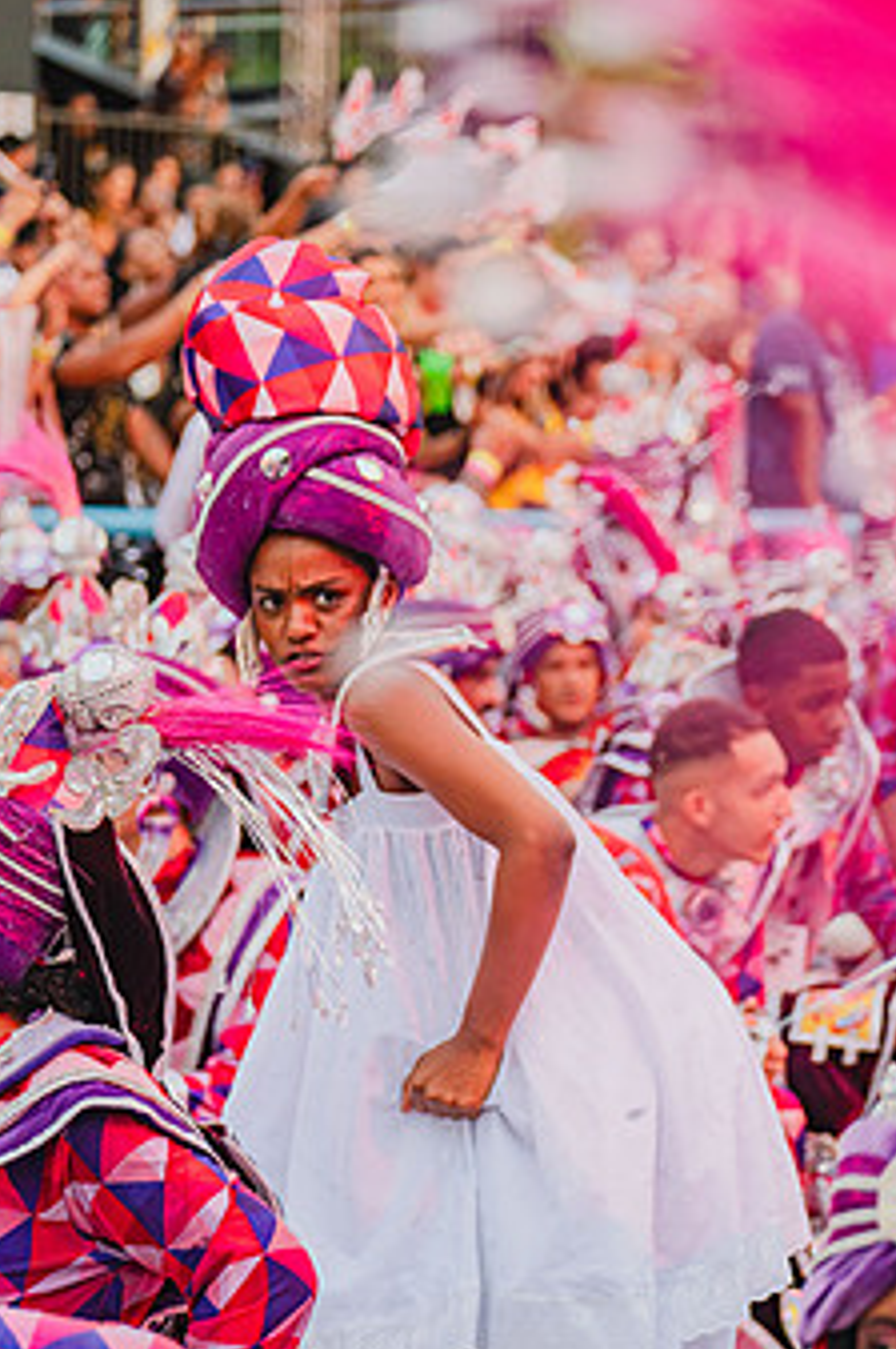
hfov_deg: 7.3
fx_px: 6995
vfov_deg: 11.0
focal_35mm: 187
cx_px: 470
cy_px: 821
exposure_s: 1/400
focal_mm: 140
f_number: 5
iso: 1250
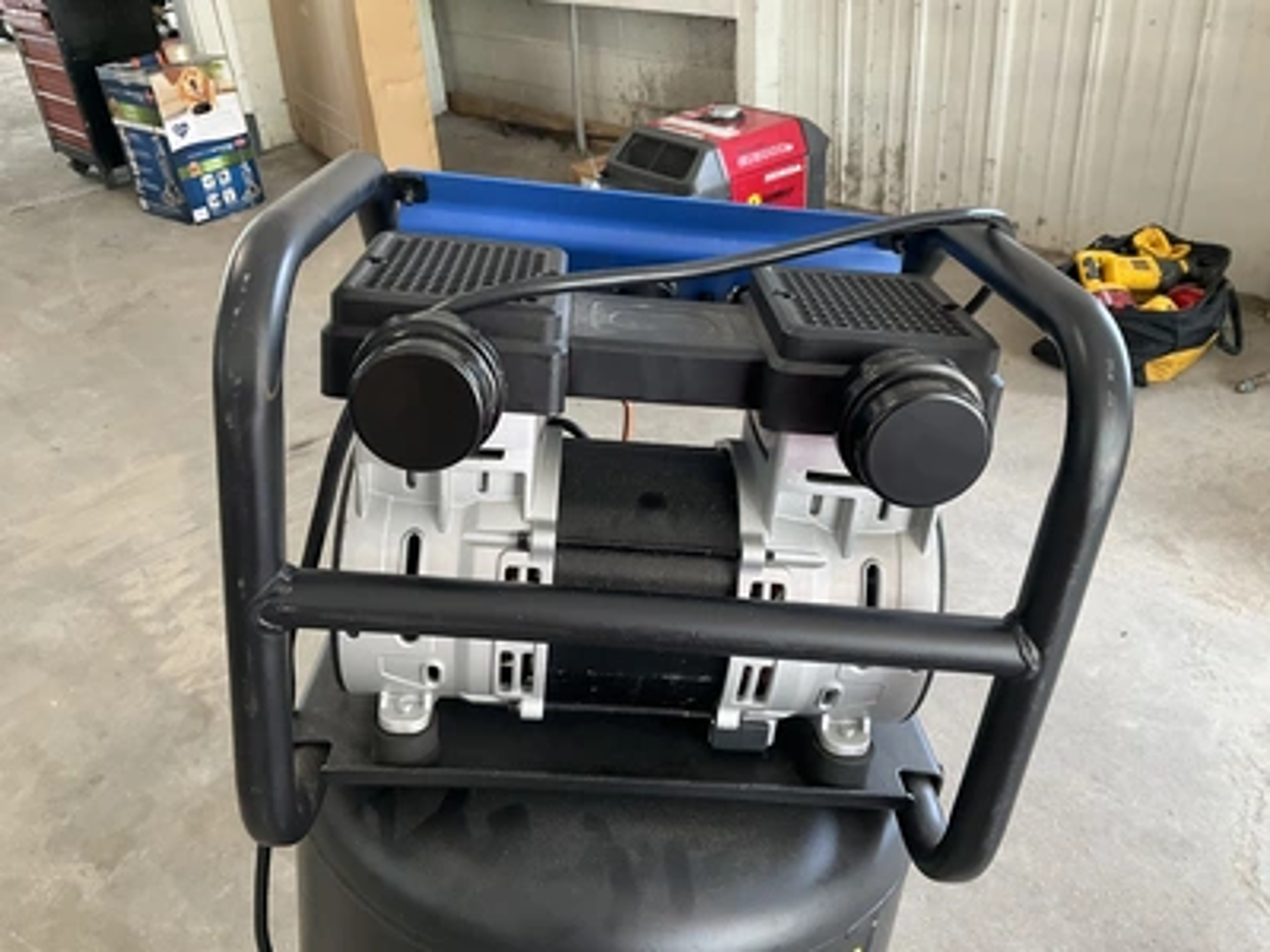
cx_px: 635
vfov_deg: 48.2
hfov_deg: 61.7
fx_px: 1064
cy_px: 476
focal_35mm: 29
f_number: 1.8
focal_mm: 3
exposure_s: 1/60
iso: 100
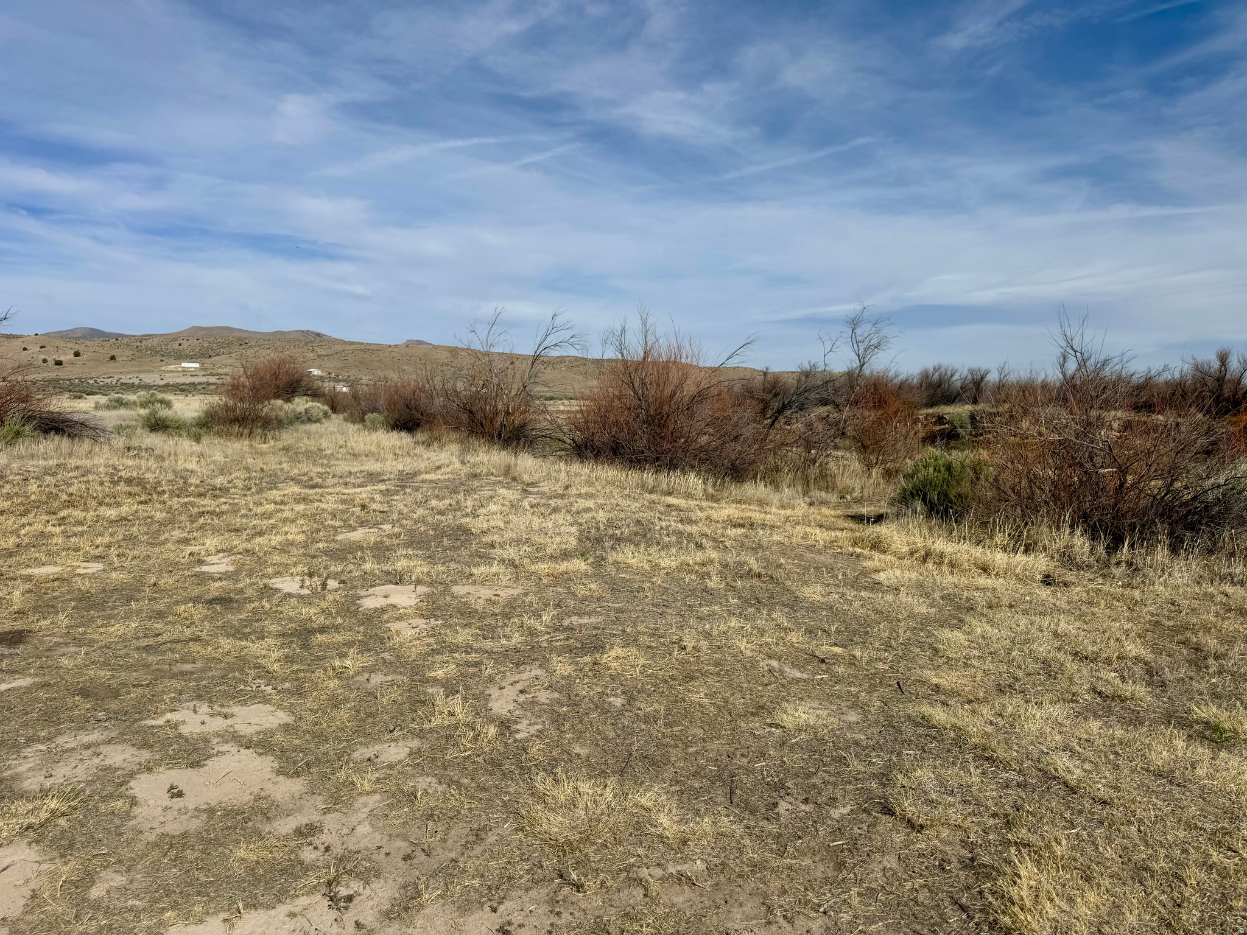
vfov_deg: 56.8
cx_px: 624
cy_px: 468
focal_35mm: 24
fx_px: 865
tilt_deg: -4.7
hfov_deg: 71.6
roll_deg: +0.0
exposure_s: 1/6410
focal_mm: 6.76
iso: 80
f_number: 1.78
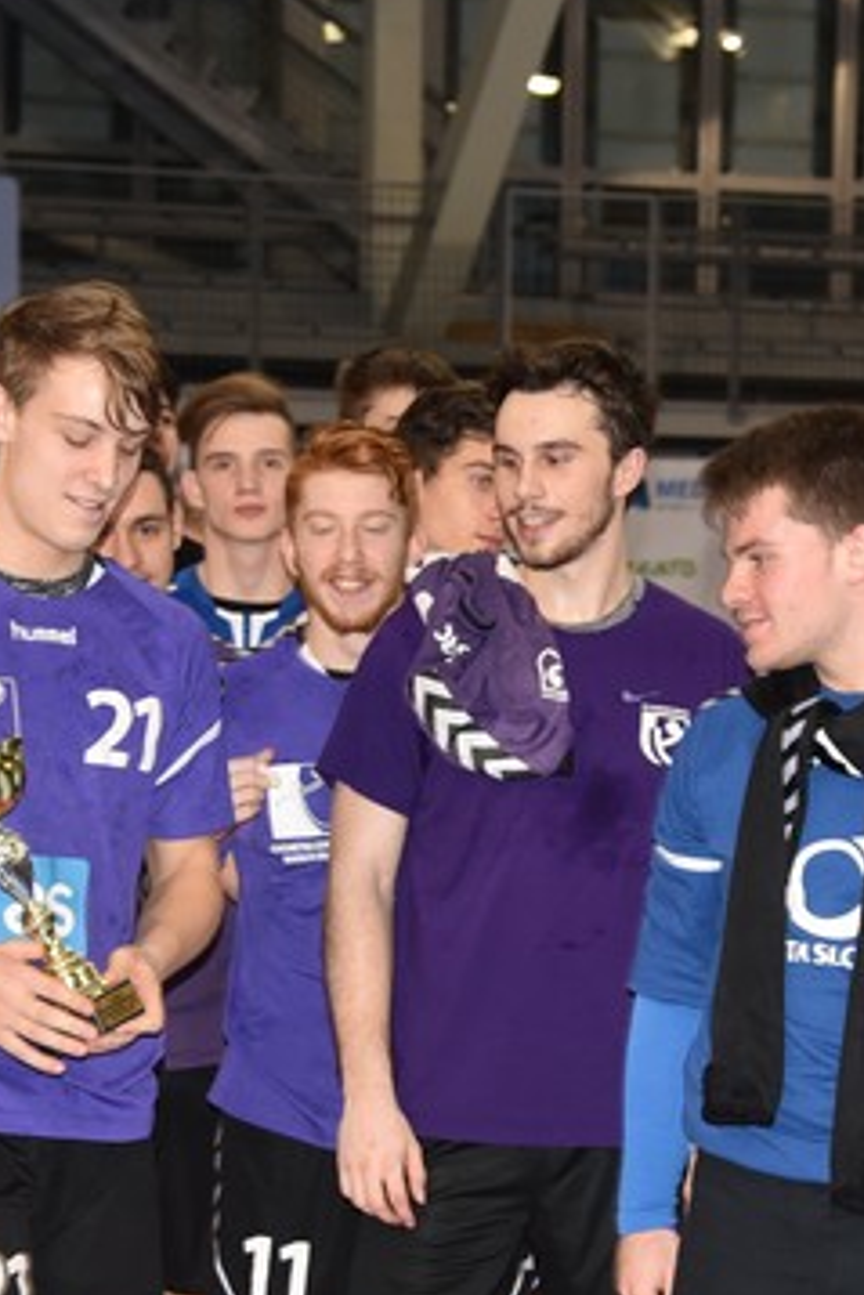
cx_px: 474
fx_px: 4280
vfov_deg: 17.1
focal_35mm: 119
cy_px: 935
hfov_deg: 11.5
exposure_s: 1/60
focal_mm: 52
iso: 800
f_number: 5
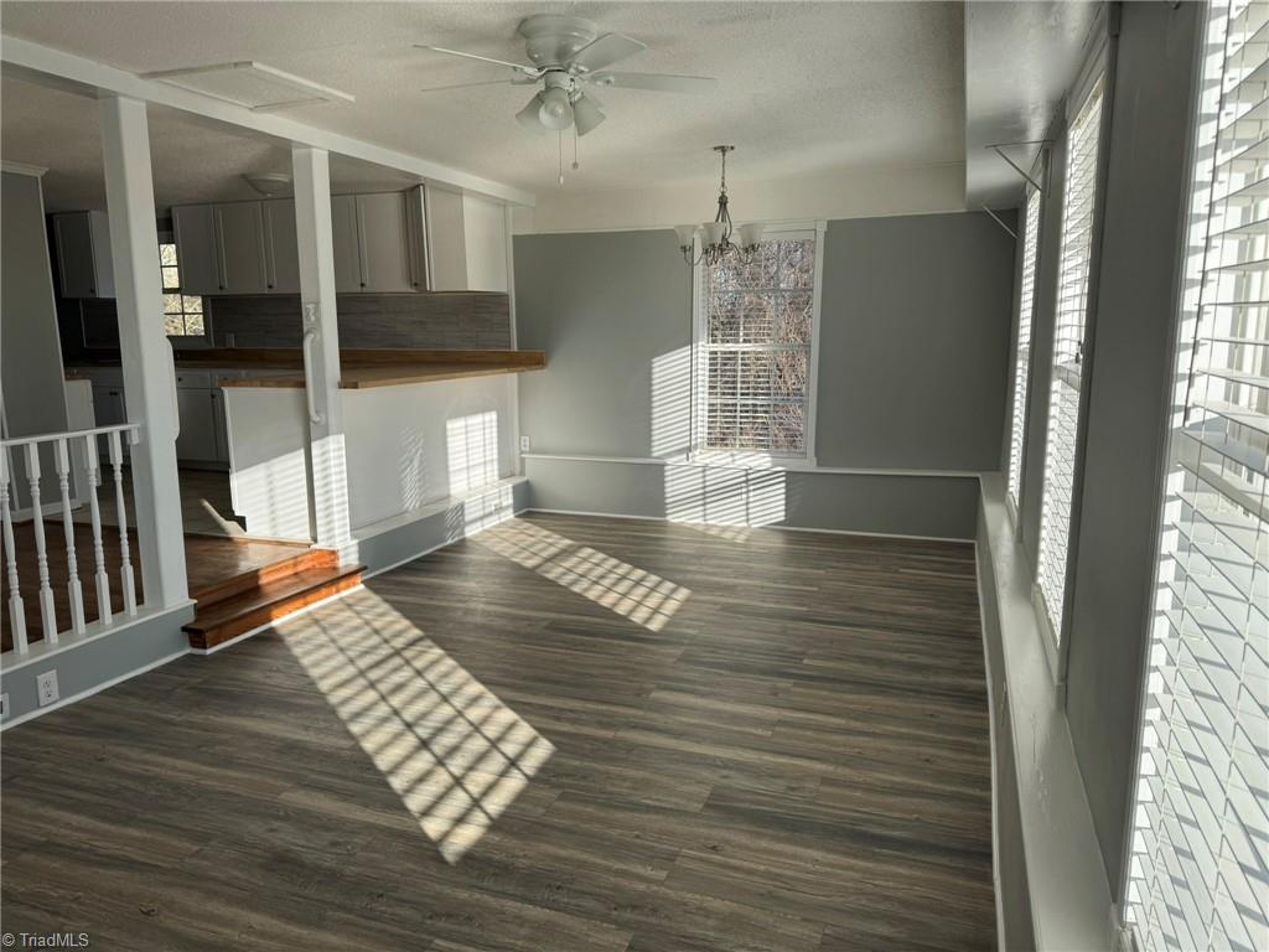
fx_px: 880
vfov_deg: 56.8
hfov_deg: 71.6
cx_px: 634
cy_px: 476
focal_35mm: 24
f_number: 1.78
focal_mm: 6.76
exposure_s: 1/1010
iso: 80
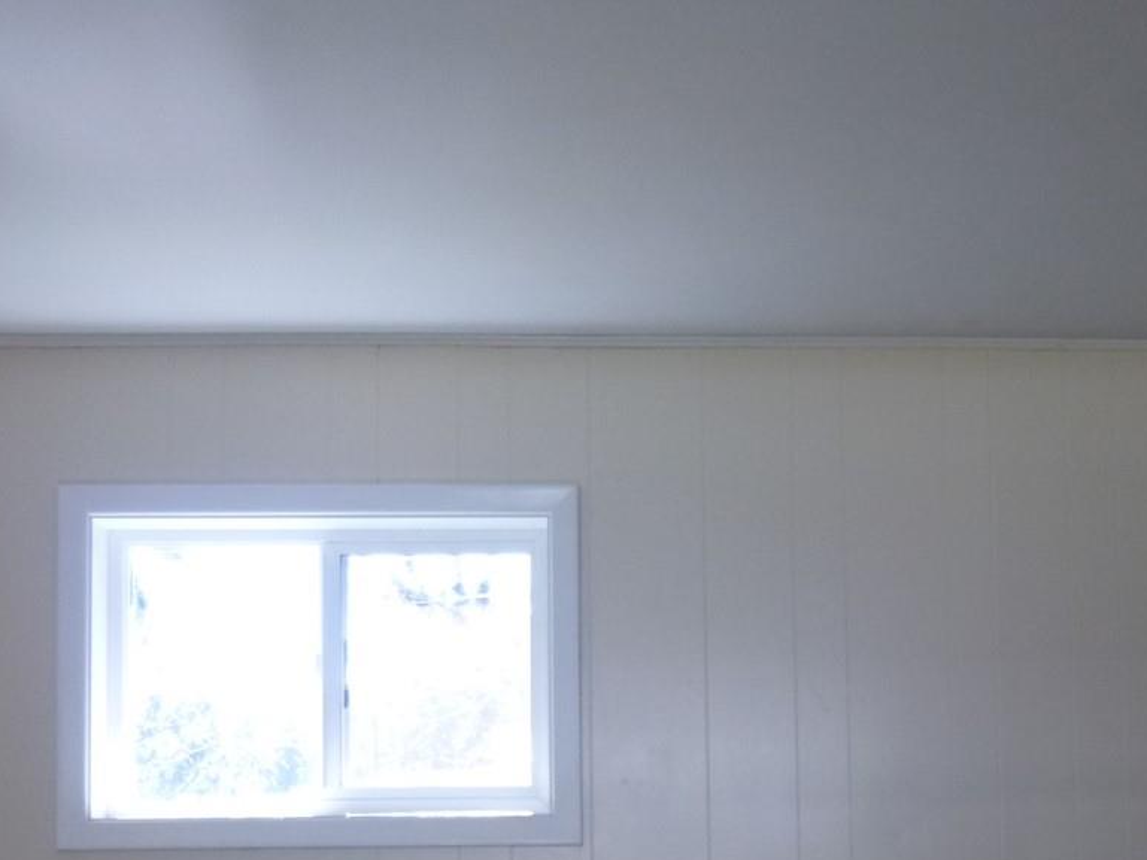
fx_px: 1723
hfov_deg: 36.3
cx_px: 798
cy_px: 821
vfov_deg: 26.8
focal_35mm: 52
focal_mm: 4.5
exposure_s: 1/60
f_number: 3.1
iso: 160
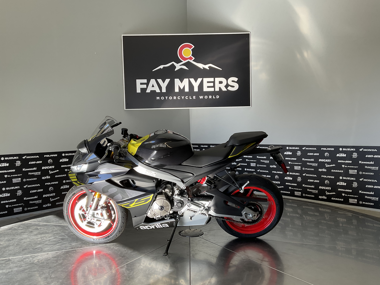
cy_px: 142
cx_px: 190
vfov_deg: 48.2
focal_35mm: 29
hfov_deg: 61.7
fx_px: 318
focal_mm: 3
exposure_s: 1/154
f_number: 1.8
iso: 16
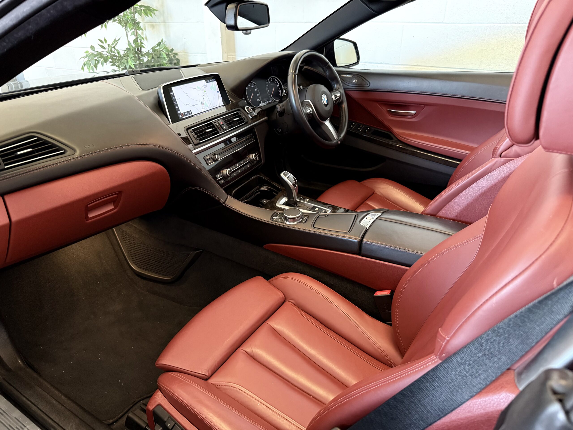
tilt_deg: -24.8
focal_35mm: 24
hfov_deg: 71.6
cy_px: 215
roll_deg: +0.9
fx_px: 397
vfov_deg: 56.8
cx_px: 286
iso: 800
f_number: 1.78
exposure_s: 1/49
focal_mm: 6.76
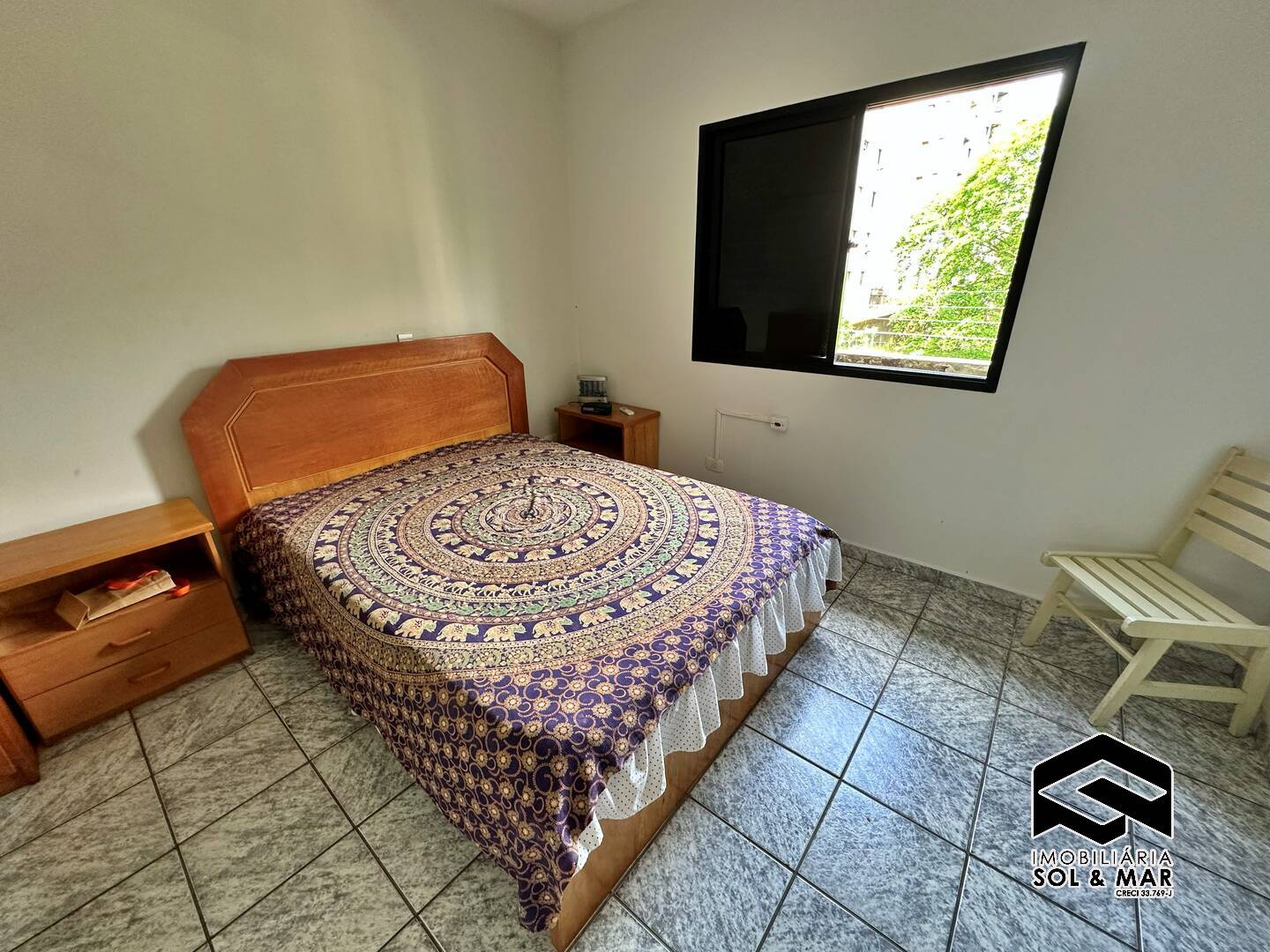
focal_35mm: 14
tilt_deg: -22.3
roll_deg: +0.4
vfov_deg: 85.7
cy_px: 476
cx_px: 635
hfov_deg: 102.1
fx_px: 514
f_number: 2.2
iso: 200
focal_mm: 2.22
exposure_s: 1/120
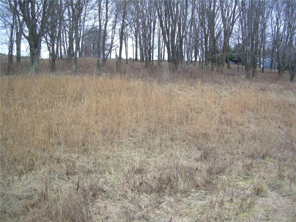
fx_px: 325
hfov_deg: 49.0
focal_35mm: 38
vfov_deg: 37.7
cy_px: 111
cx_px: 148
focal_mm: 6.3
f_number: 2.8
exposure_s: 1/60
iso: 50
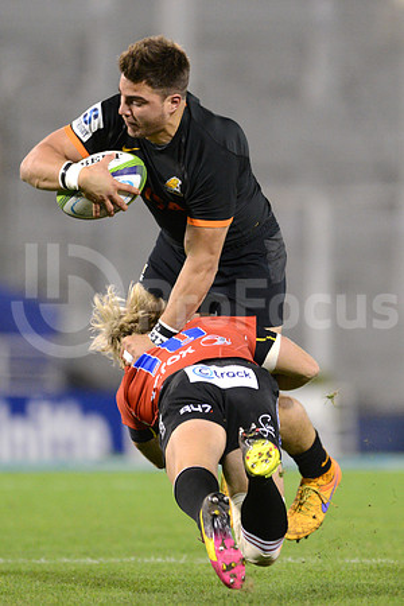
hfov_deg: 3.3
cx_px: 202
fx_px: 7069
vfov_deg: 4.9
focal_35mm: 420
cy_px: 303
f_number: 4
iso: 4500
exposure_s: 1/500
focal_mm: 420
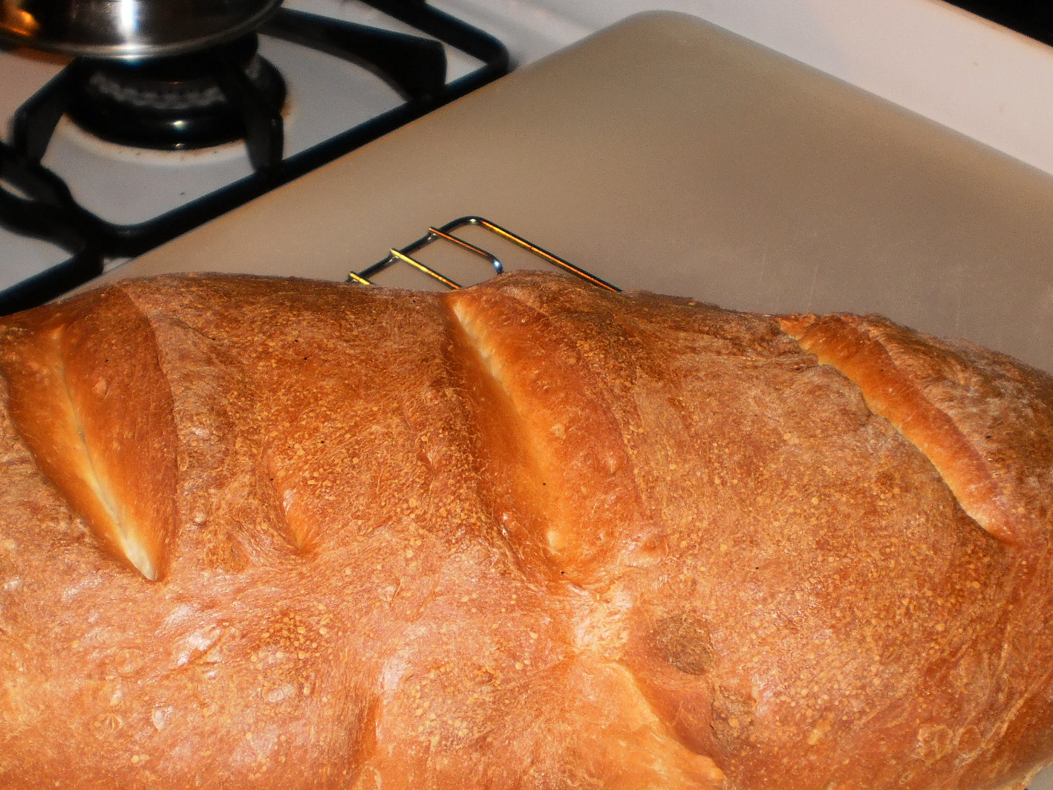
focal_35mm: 52
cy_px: 562
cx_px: 475
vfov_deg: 27.7
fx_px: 1582
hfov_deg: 36.8
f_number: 3.1
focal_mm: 6.3
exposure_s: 1/30
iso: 125
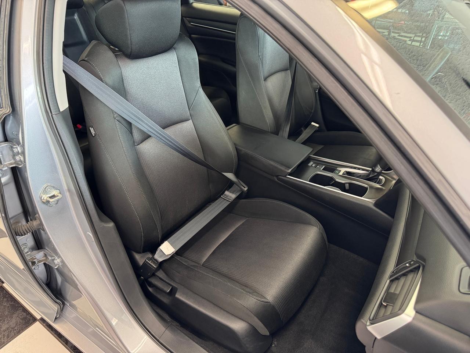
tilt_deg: -33.9
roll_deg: -3.2
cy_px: 176
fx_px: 326
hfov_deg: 71.6
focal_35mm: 24
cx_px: 235
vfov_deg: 56.8
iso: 400
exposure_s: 1/60
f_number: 1.78
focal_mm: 6.76
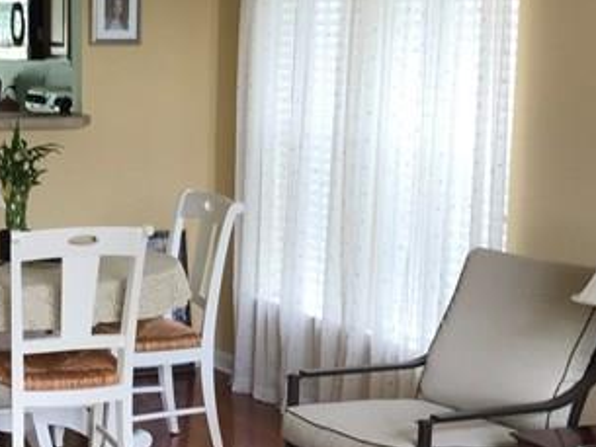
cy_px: 273
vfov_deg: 15.7
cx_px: 127
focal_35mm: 94
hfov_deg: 20.6
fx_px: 1619
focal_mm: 3.99
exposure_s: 1/45
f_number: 1.8
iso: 32
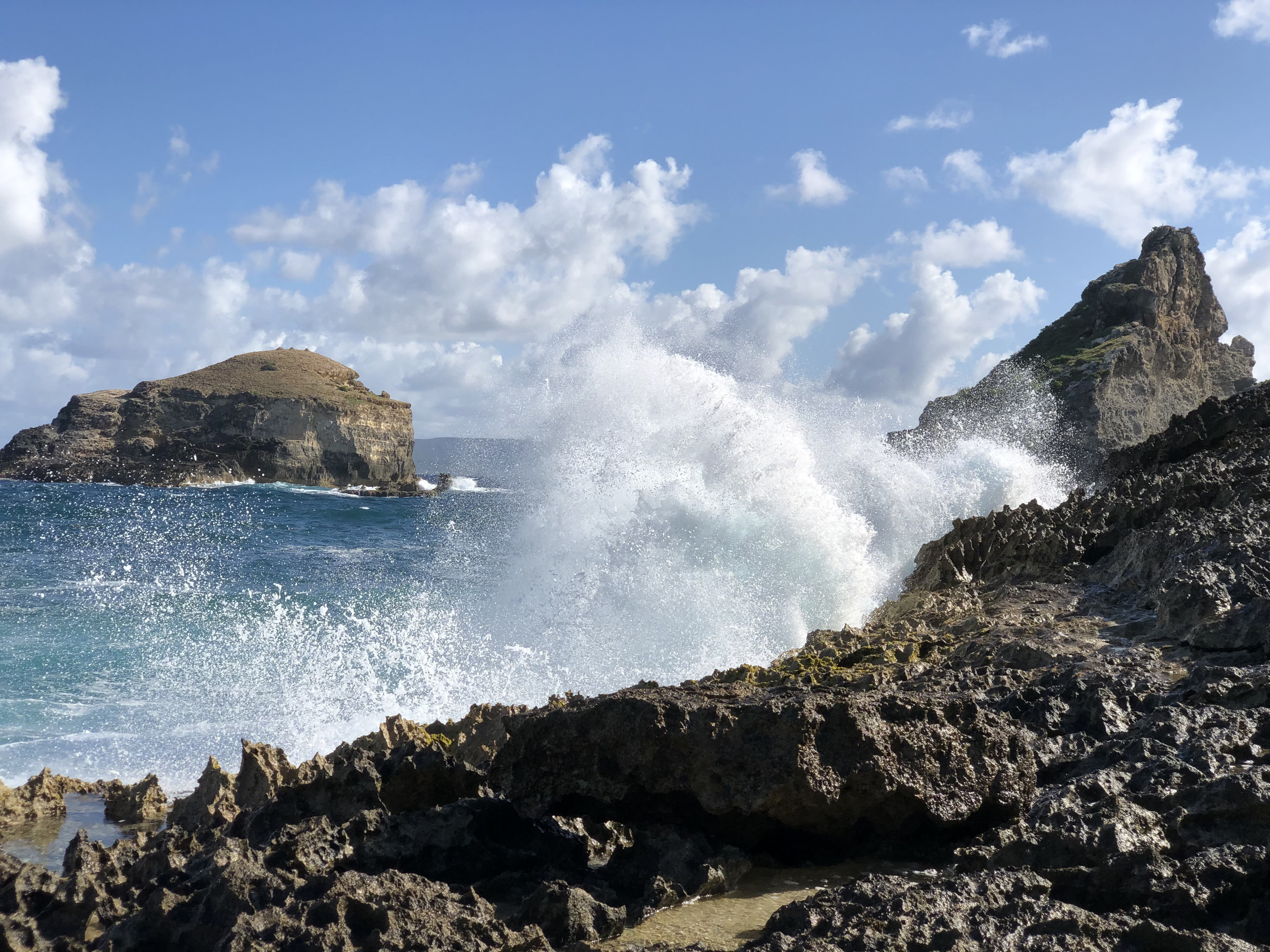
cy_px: 476
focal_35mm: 52
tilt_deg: +0.6
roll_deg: -1.0
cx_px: 635
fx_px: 1908
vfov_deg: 28.0
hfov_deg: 36.8
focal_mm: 6
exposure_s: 1/1919
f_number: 2.4
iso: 16
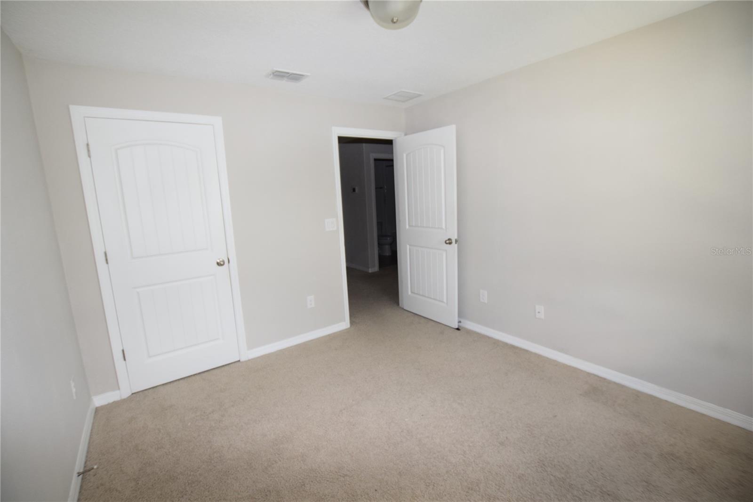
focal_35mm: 15
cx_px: 376
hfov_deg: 100.4
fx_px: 314
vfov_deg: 77.3
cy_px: 251
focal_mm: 10
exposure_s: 1/100
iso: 800
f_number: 5
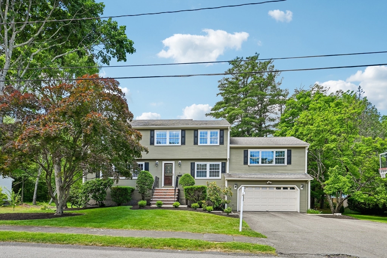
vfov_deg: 59.5
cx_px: 194
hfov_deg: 81.2
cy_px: 129
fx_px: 226
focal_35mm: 21
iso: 400
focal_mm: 21
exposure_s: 1/400
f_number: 8
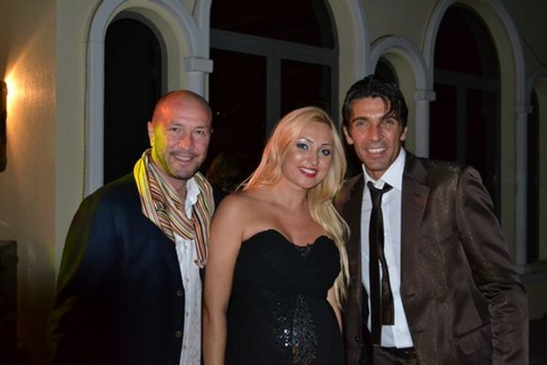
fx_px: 729
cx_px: 274
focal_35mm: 48
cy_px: 182
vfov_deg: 28.1
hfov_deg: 41.1
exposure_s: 1/60
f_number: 4.8
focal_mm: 32
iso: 3200
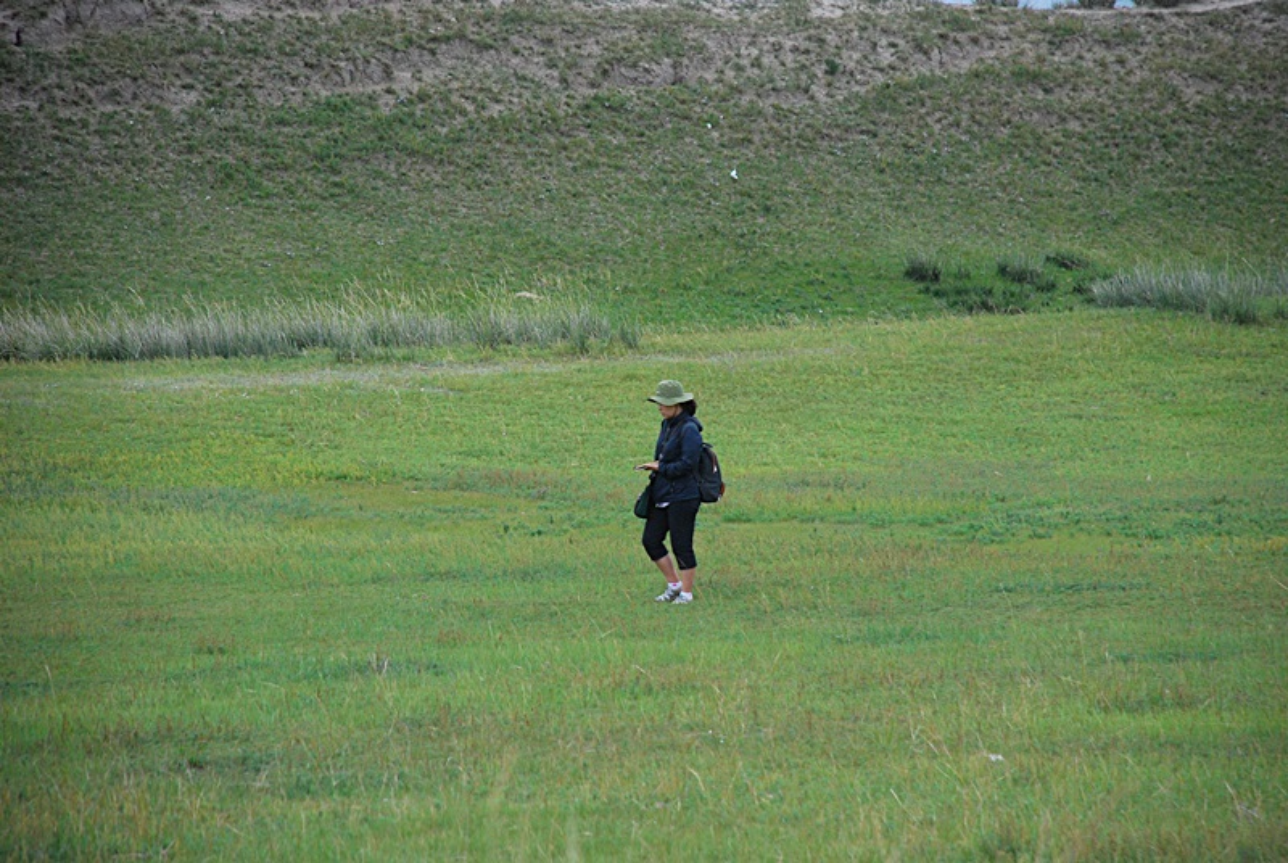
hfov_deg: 10.1
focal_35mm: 202
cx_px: 644
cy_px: 432
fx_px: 7256
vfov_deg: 6.8
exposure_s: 1/640
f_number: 6.3
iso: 400
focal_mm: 135
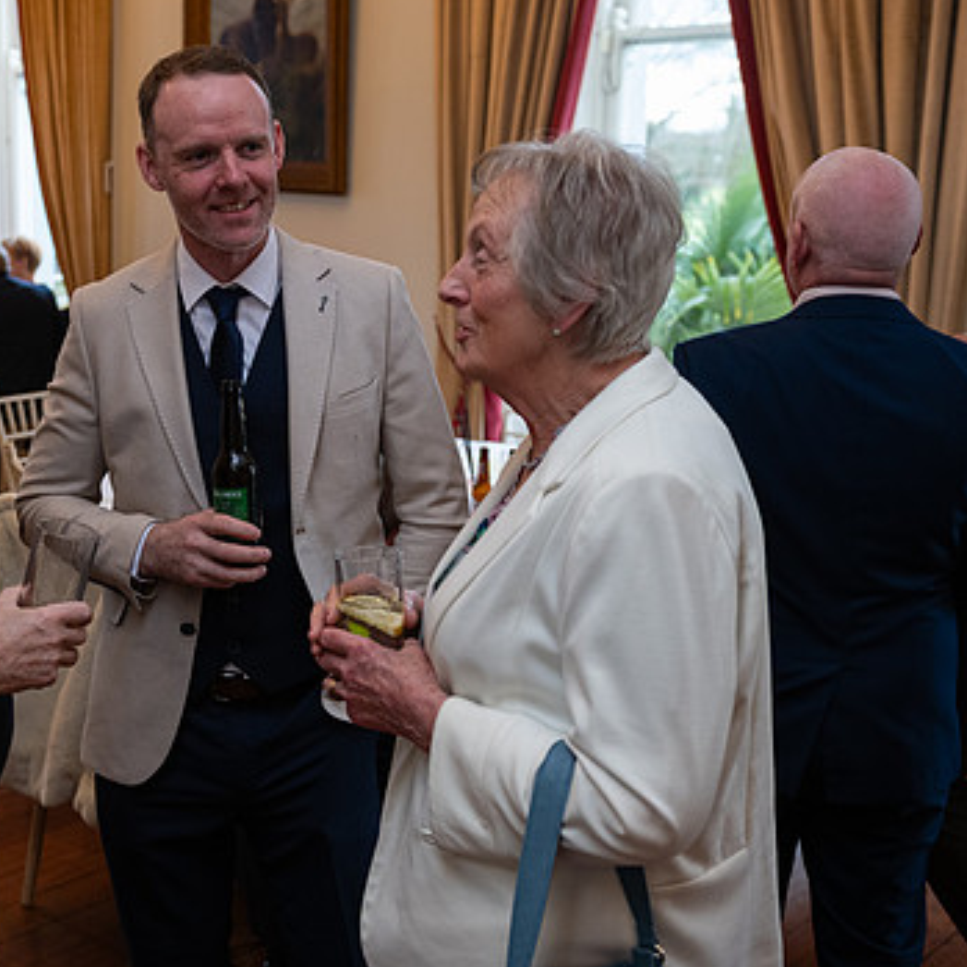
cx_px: 319
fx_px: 1517
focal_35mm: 48
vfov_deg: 35.3
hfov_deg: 35.0
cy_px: 439
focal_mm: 34
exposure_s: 1/160
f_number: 3.5
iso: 800
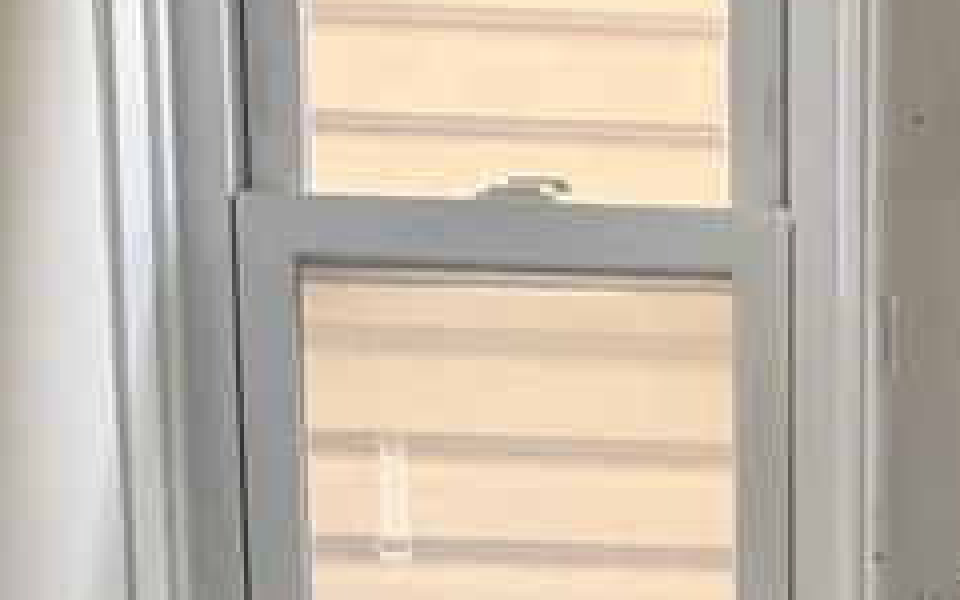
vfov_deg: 9.4
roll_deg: +0.3
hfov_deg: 16.3
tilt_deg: -12.3
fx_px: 3244
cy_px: 1432
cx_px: 1104
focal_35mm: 124
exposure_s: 1/60
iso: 160
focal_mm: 4.25
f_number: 1.8
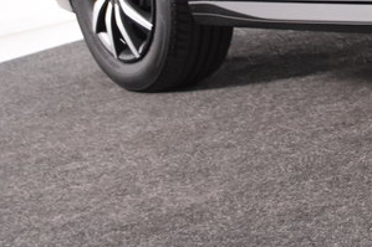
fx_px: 2057
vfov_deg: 6.7
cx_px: 765
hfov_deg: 9.6
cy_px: -212
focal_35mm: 199
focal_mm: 31
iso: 1600
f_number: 4
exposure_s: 1/60
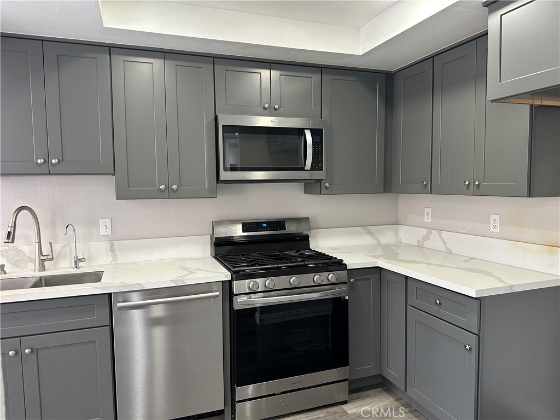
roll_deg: +1.3
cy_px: 210
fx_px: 388
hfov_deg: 71.6
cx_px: 280
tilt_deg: -3.5
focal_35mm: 24
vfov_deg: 56.8
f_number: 1.78
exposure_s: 1/60
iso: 160
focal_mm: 6.86
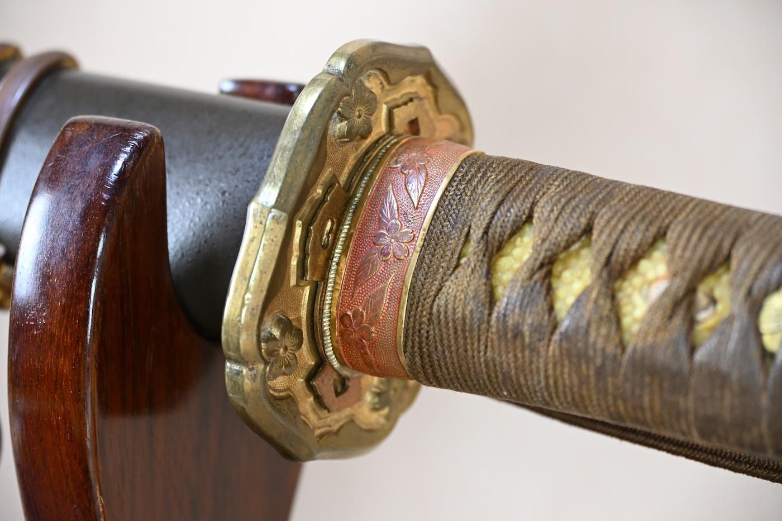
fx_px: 2769
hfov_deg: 16.1
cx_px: 391
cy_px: 260
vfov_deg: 10.8
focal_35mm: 128
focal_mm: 85
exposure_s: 1/3
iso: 180
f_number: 5.3
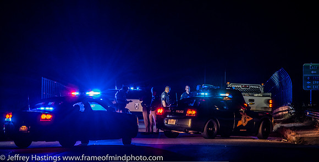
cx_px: 155
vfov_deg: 4.0
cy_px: 87
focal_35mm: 283
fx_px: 2342
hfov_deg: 7.8
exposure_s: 1/40
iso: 2000
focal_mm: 165
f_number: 5.3
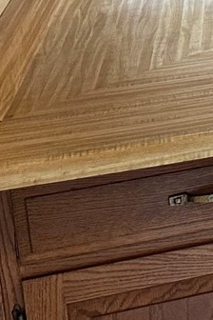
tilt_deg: -6.9
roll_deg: +1.4
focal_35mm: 152
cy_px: -188
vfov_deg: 12.7
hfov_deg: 6.4
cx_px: 969
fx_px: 1349
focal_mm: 6.86
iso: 200
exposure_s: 1/120
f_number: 1.78
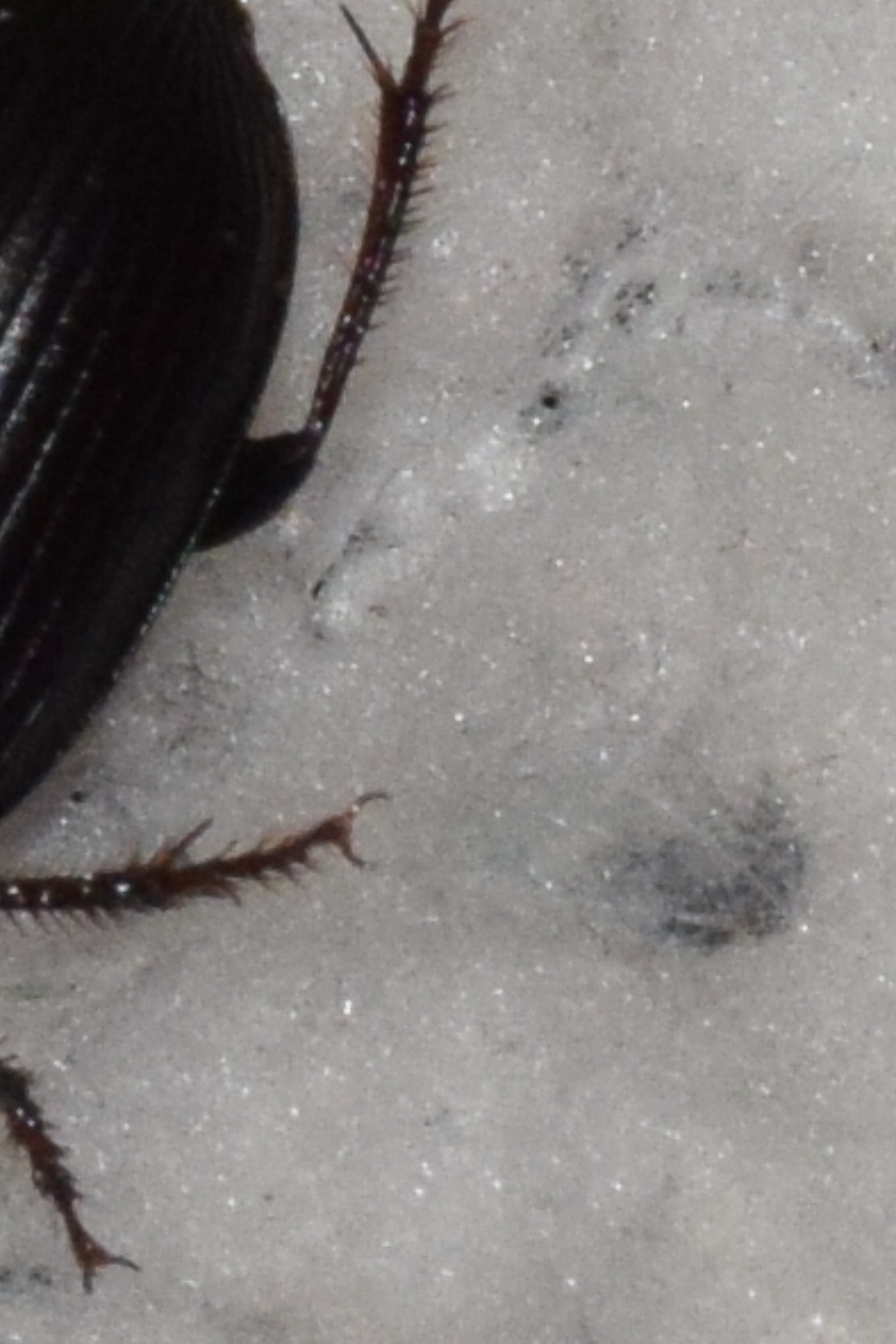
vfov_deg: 4.5
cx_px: -282
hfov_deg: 3.0
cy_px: 509
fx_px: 16985
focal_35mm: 455
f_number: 16
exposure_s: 1/160
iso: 1250
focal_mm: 140
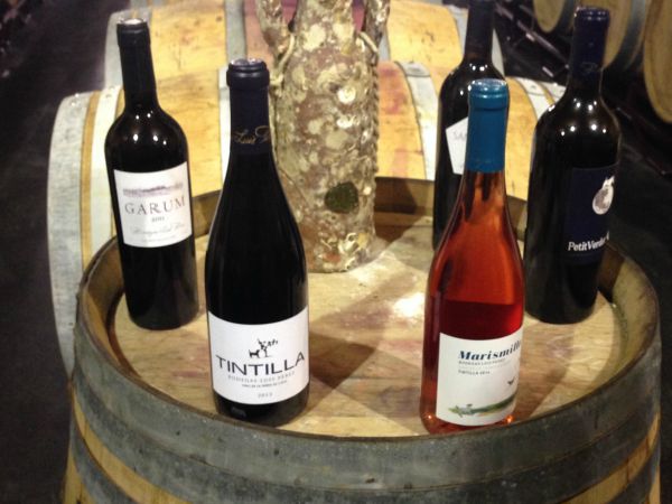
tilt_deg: -26.8
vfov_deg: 42.9
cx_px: 336
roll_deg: -1.5
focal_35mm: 33
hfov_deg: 55.4
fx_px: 641
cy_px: 252
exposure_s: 1/20
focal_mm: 4.12
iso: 200
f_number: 2.4
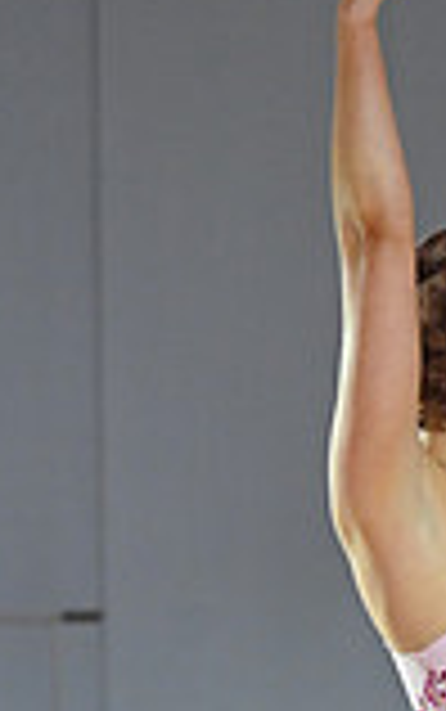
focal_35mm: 392
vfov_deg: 5.3
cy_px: 1022
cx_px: 813
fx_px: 7610
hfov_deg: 3.3
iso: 2000
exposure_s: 1/250
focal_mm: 105
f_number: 4
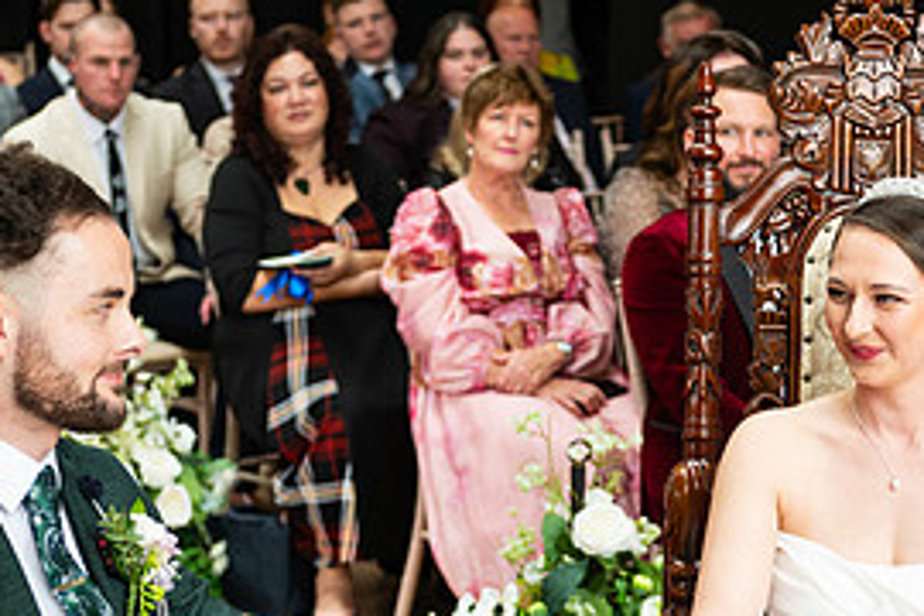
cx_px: 551
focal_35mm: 118
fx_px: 3028
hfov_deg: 17.3
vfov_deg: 11.6
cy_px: 508
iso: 400
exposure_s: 1/200
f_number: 3.5
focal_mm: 55
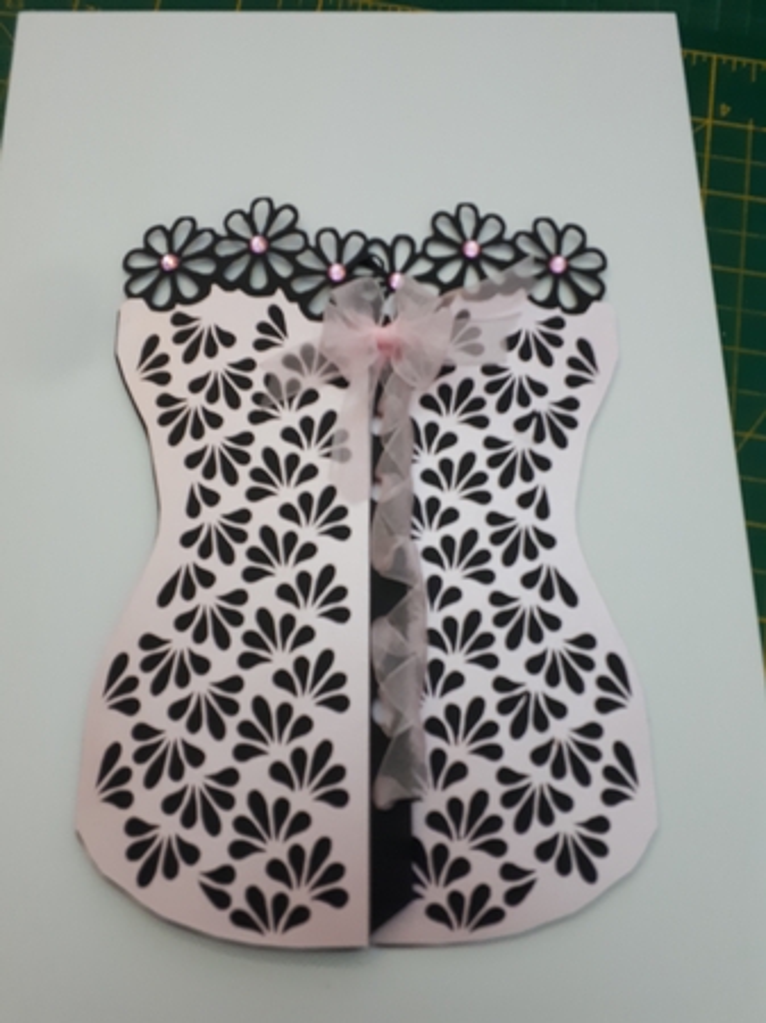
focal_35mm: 27
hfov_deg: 51.3
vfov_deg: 65.4
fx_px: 797
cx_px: 383
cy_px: 512
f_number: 1.9
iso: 160
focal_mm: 3.6
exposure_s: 1/20
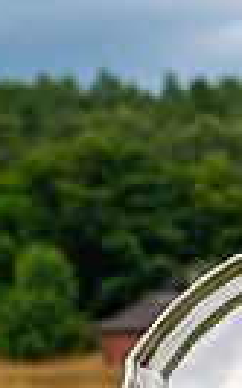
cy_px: 373
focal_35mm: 182
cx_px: 808
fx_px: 1923
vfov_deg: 11.4
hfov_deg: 6.4
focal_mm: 41
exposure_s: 1/250
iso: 250
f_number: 8
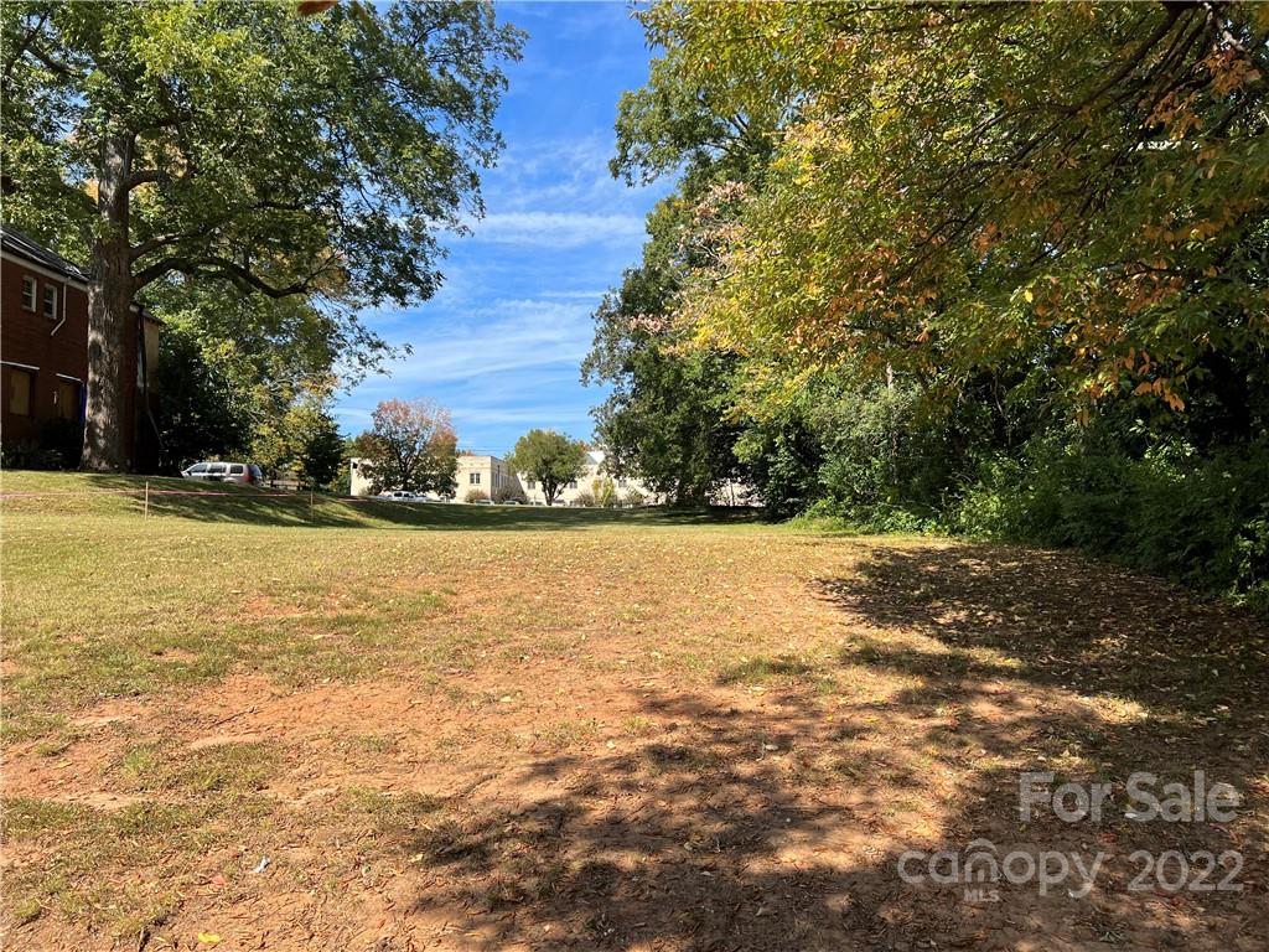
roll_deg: +0.7
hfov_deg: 67.3
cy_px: 476
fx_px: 953
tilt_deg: +4.4
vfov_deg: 53.1
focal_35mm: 26
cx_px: 634
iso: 50
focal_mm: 5.7
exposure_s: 1/2513
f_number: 1.5
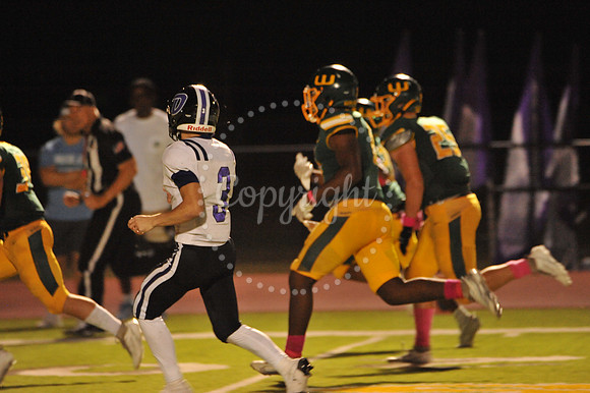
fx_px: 7371
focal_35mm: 450
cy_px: 196
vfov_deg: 3.1
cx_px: 295
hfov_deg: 4.6
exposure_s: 1/200
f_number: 6.3
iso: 6400
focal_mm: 450
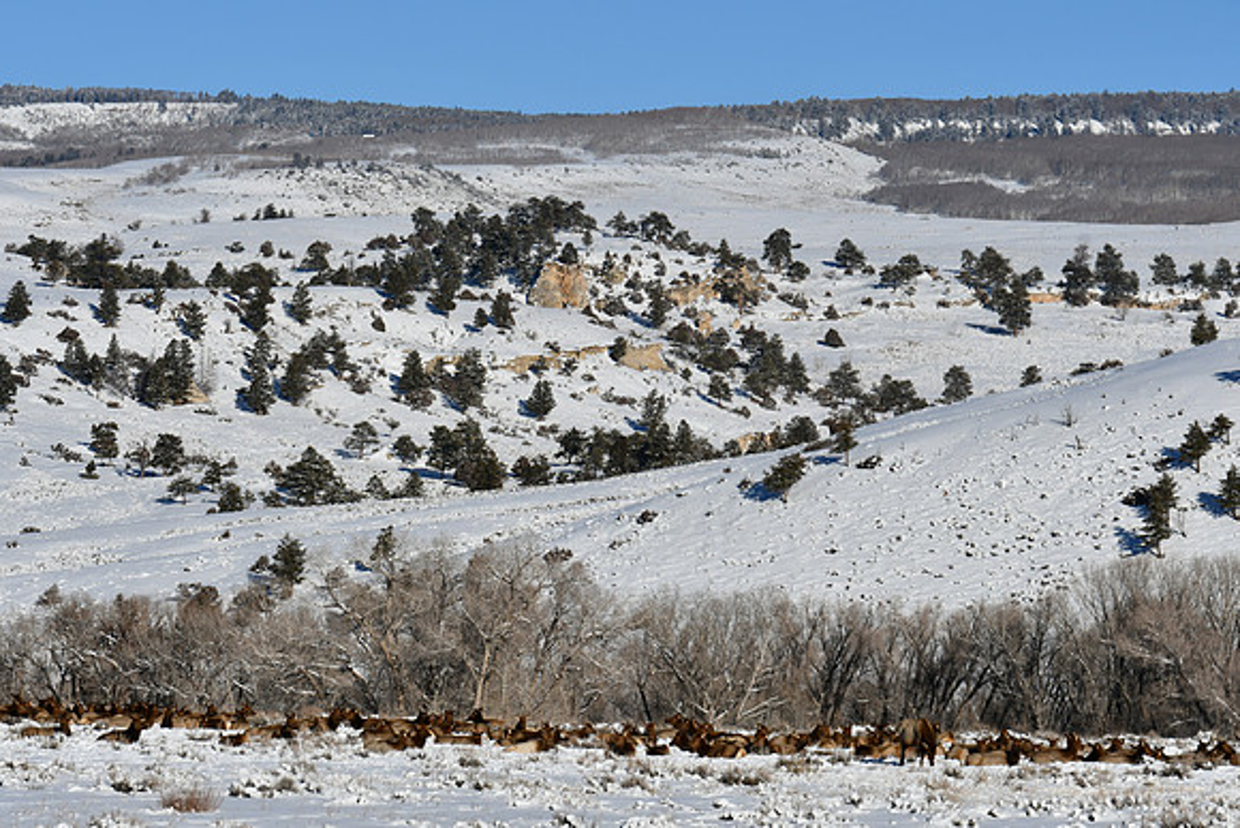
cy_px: 414
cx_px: 620
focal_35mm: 247
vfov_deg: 5.6
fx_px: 8509
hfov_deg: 8.3
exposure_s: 1/640
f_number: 9
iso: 100
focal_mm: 165
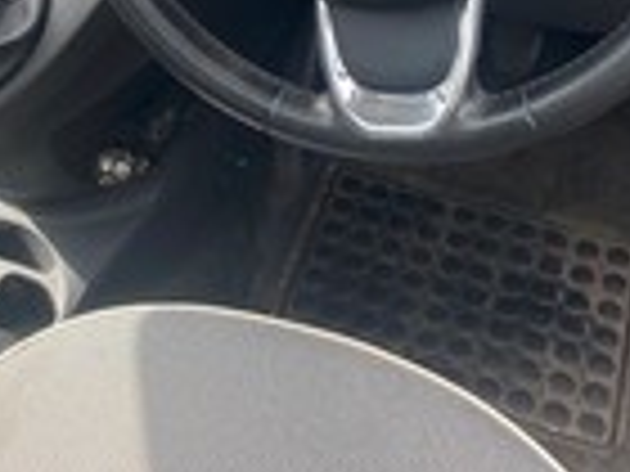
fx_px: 1183
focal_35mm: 65
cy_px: -108
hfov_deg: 29.7
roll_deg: +5.1
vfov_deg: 20.9
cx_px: 238
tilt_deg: -37.4
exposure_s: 1/198
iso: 32
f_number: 1.8
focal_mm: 4.25
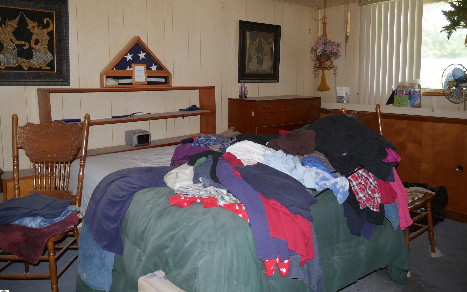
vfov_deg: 41.7
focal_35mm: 30
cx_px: 234
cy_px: 122
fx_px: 382
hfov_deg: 62.9
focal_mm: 14
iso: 800
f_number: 3.5
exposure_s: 1/160
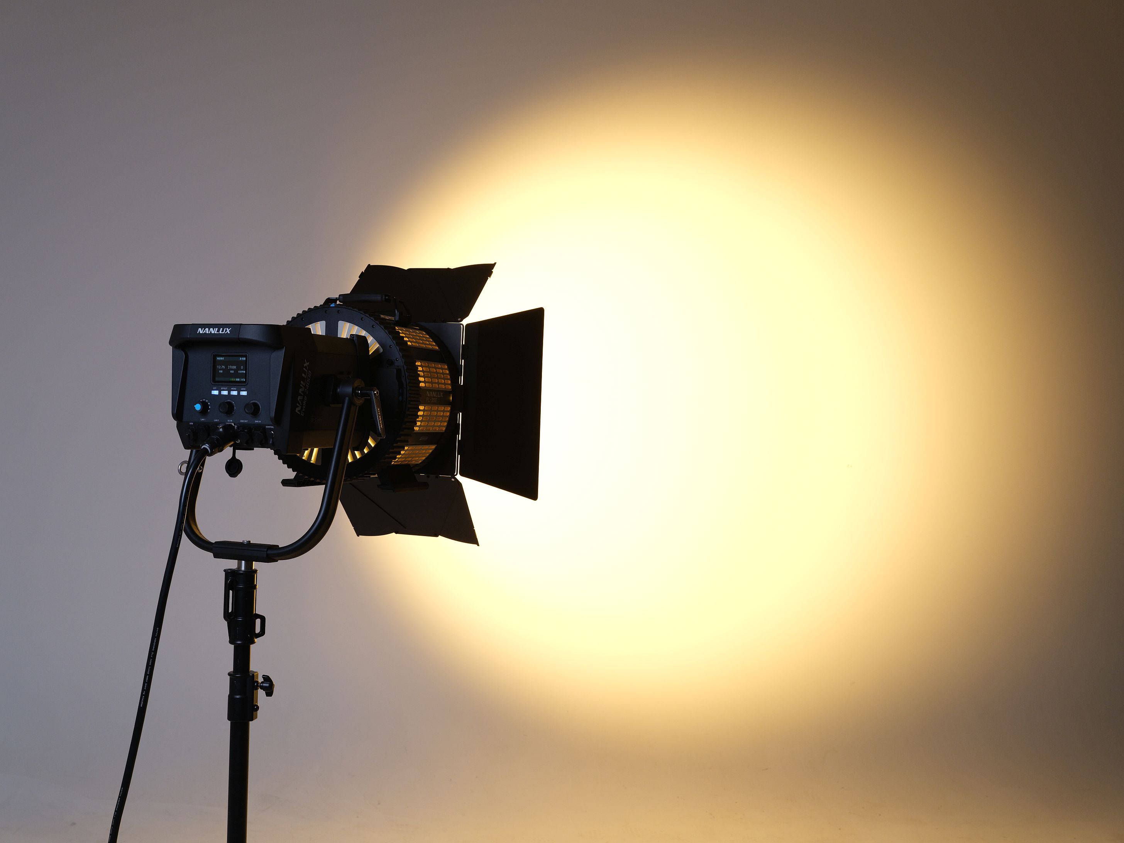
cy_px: 422
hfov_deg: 51.4
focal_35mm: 36
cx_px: 562
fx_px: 1169
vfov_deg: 39.7
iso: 2000
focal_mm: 45
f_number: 6.4
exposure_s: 1/100
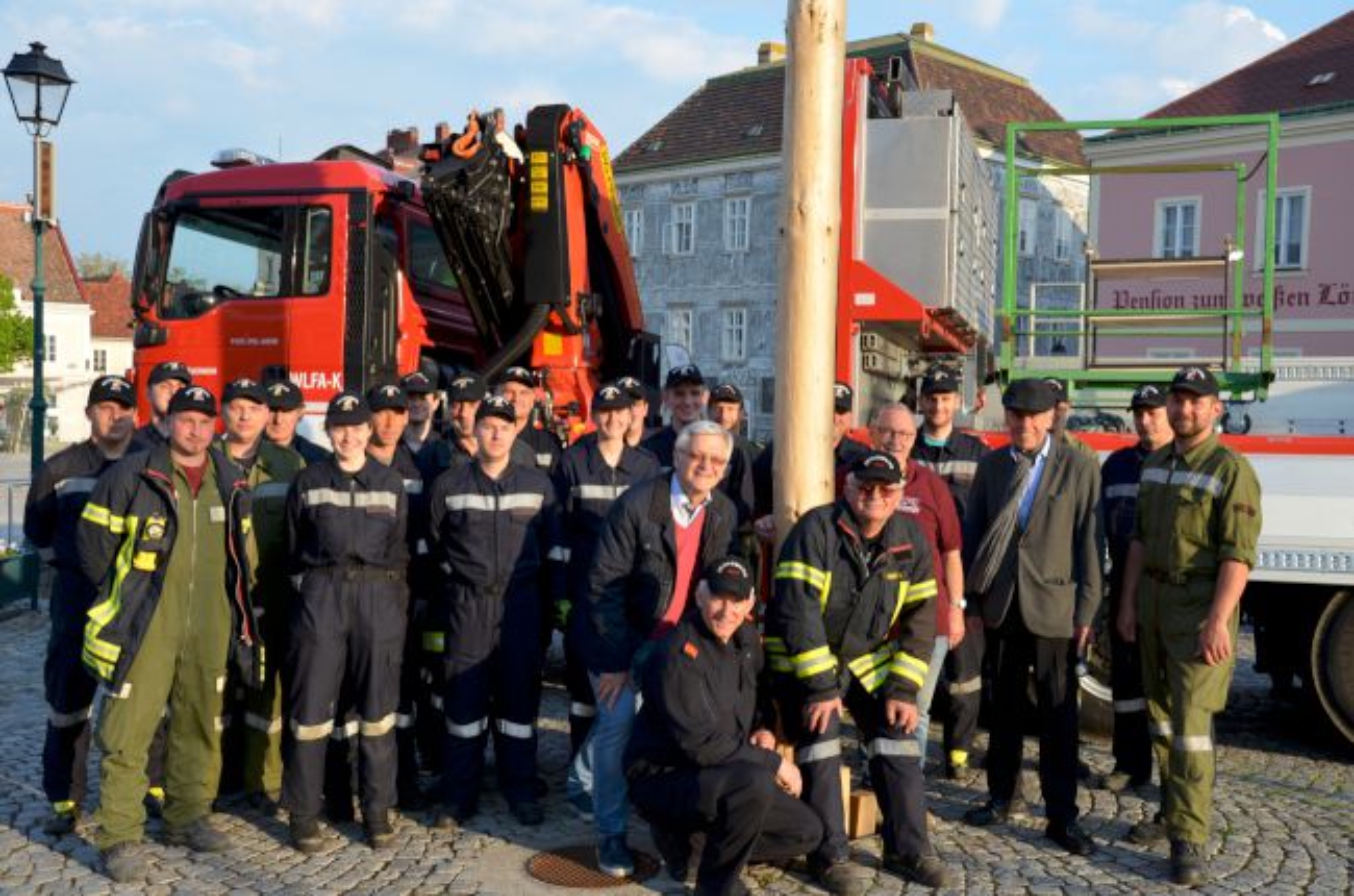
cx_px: 677
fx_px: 1407
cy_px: 448
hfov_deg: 51.4
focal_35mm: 38
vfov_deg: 35.3
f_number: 8
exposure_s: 1/250
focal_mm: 25
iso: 200
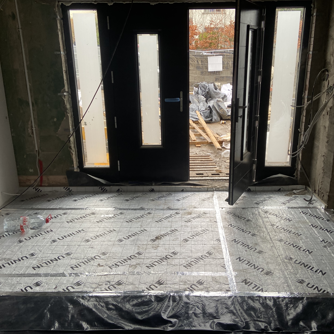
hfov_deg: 51.0
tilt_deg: -16.4
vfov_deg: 51.1
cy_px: 165
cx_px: 183
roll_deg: +0.2
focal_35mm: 32
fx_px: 349
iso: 64
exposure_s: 1/121
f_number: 1.8
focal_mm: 4.25
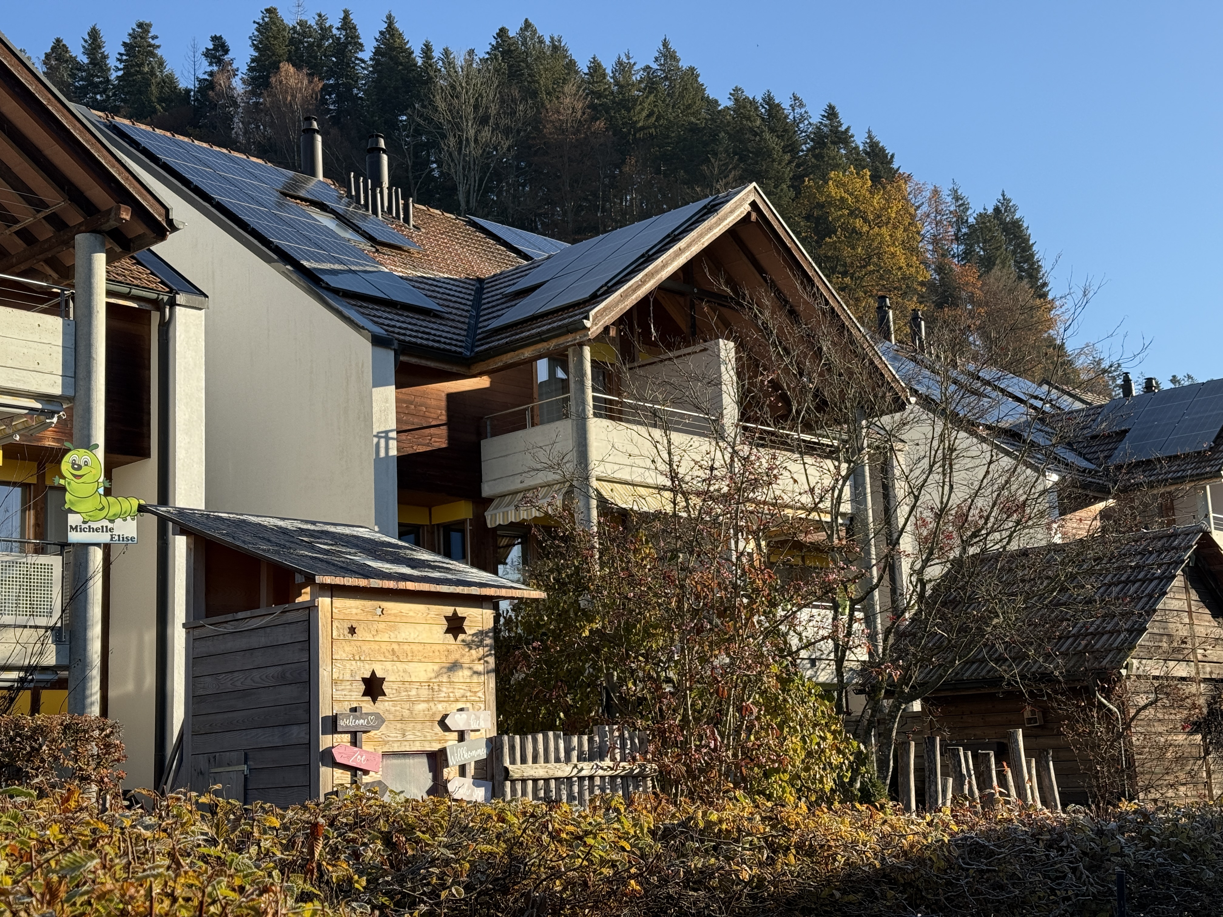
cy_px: 458
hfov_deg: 39.7
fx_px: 1696
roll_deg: +2.5
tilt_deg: +11.0
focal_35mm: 48
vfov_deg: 30.3
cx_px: 612
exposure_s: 1/1608
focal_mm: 6.76
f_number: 1.78
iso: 64
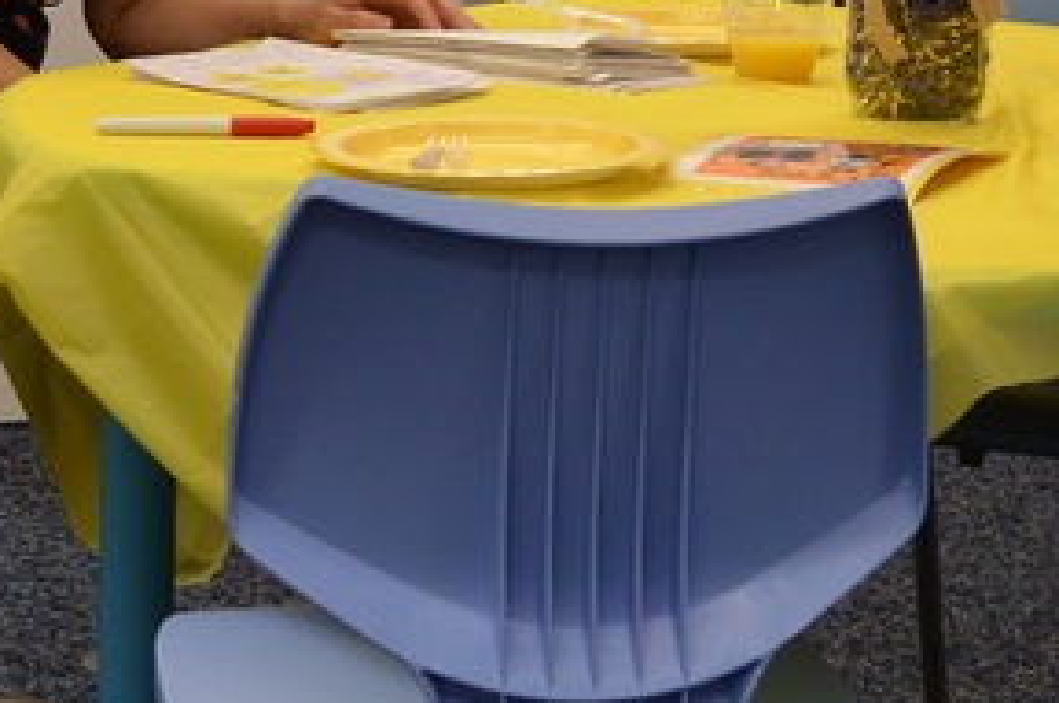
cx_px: 710
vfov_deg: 10.5
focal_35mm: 128
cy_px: -92
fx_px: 3759
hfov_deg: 16.0
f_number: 4
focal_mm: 24
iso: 800
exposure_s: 1/100
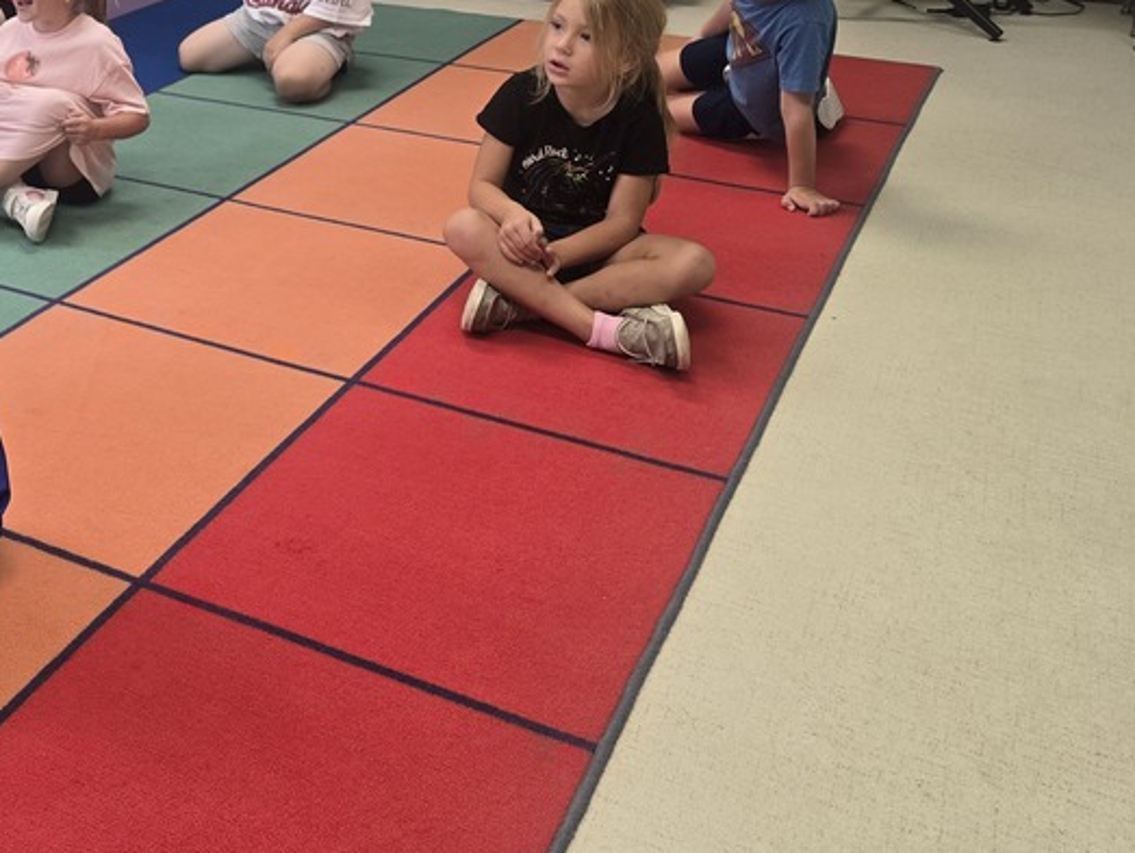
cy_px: 78
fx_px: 1476
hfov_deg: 38.3
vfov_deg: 30.7
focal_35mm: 45
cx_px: 52
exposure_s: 1/120
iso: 125
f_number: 1.7
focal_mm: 6.3
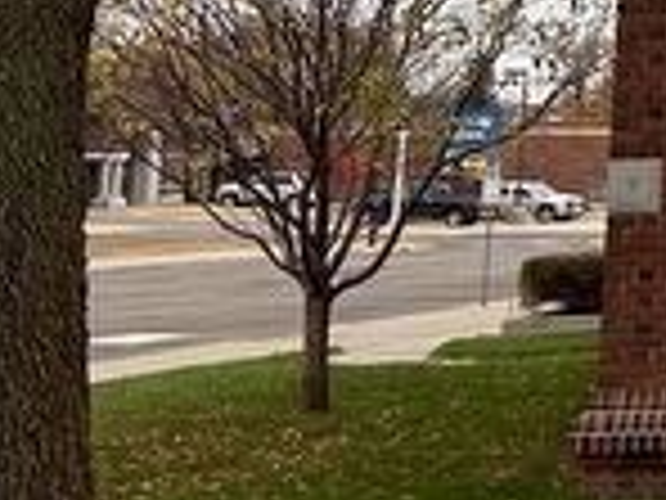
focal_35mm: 141
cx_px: 1638
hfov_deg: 11.4
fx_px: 2713
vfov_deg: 10.2
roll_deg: +0.2
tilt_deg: +6.2
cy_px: -257
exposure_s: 1/439
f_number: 1.5
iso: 50
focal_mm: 5.7
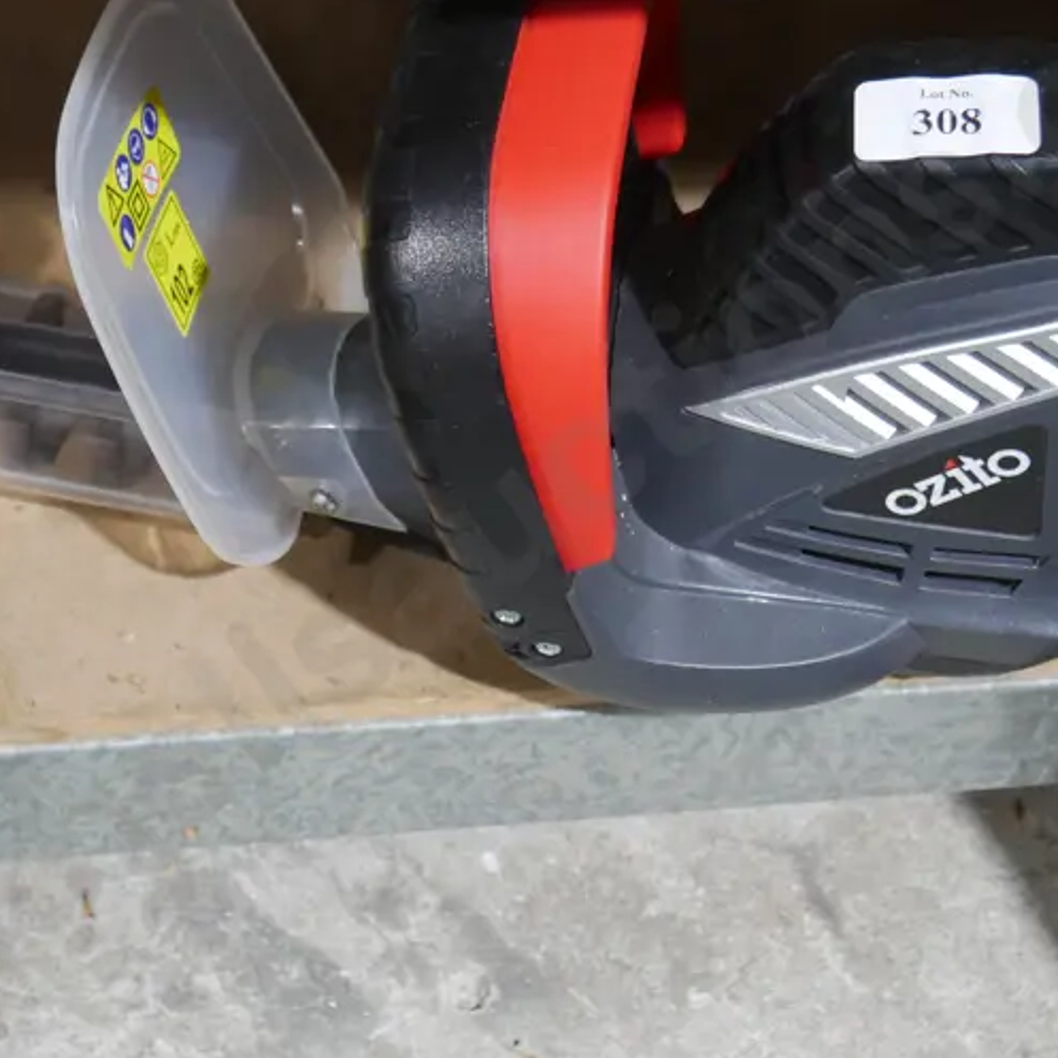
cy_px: 518
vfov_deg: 27.7
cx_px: 522
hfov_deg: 27.7
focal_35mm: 62
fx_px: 2144
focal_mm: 17
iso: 1250
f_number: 4
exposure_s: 1/60
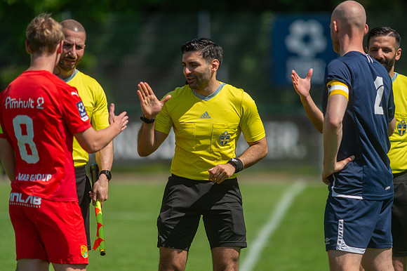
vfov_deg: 3.3
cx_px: 204
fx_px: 4745
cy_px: 136
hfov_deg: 4.9
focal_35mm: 420
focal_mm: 420
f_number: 4
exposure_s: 1/2000
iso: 200
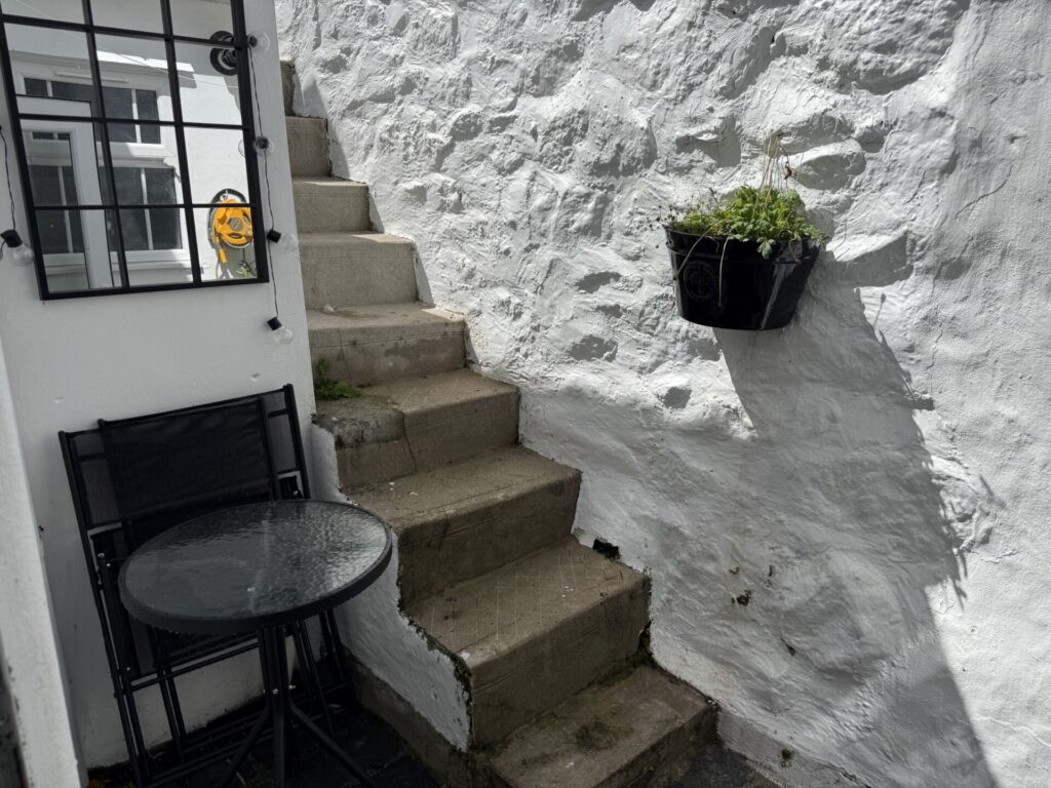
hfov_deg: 71.6
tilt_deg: -13.0
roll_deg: +0.7
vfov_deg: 56.8
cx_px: 526
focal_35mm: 24
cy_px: 394
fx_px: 729
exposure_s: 1/7353
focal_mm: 6.76
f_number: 1.78
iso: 80
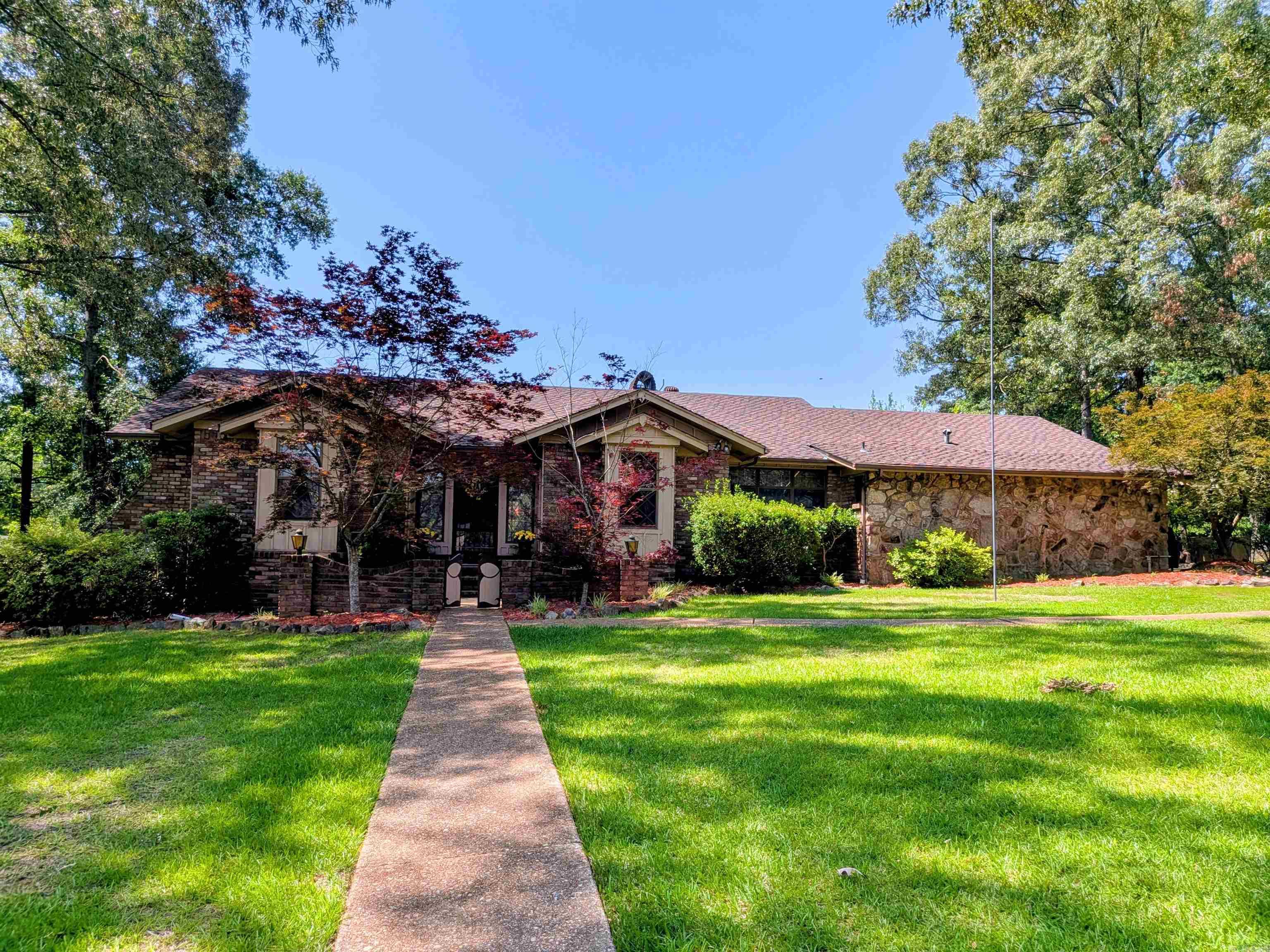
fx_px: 881
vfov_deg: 56.8
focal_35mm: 24
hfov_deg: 71.6
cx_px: 635
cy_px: 476
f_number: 1.7
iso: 32
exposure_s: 1/1350
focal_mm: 4.53
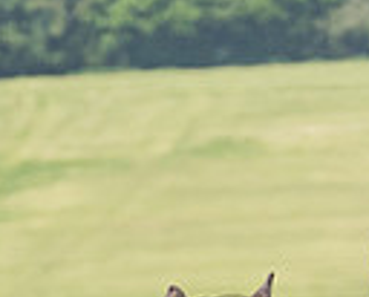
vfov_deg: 1.7
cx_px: -550
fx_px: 9753
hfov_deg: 2.2
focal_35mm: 891
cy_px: 568
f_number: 5
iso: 400
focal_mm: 98
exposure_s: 1/2000
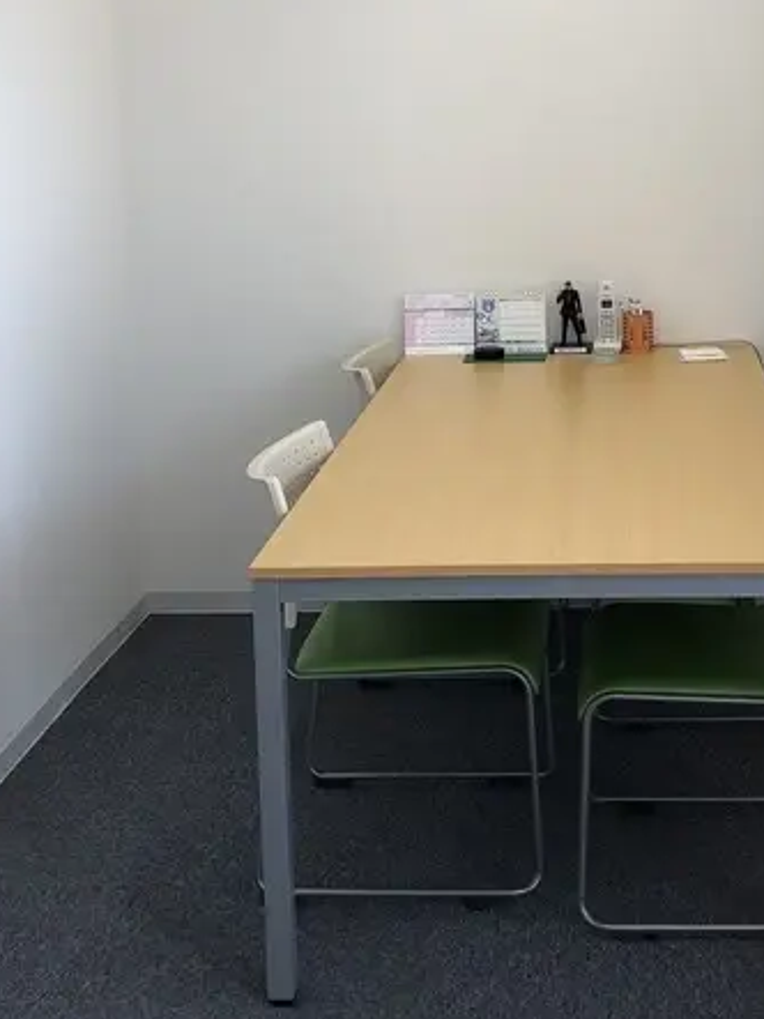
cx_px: 559
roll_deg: +1.3
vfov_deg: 34.8
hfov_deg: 26.7
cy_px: 260
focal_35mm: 54
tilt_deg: -6.1
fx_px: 1590
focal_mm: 4
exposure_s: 1/121
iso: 20
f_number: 1.8
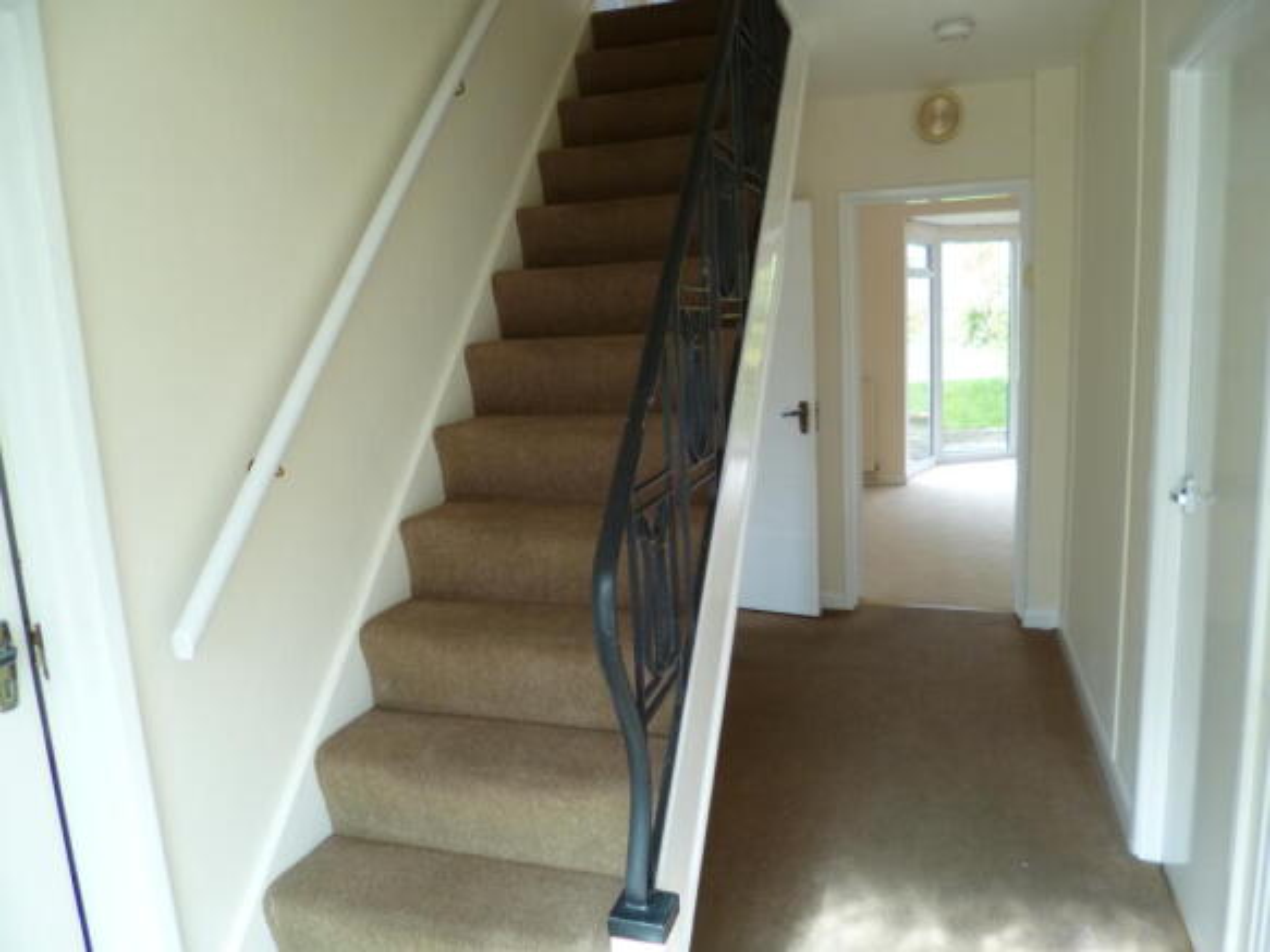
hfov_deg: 71.6
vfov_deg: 56.8
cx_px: 635
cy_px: 476
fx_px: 880
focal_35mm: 24
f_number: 2.5
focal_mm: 4.3
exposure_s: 1/60
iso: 160
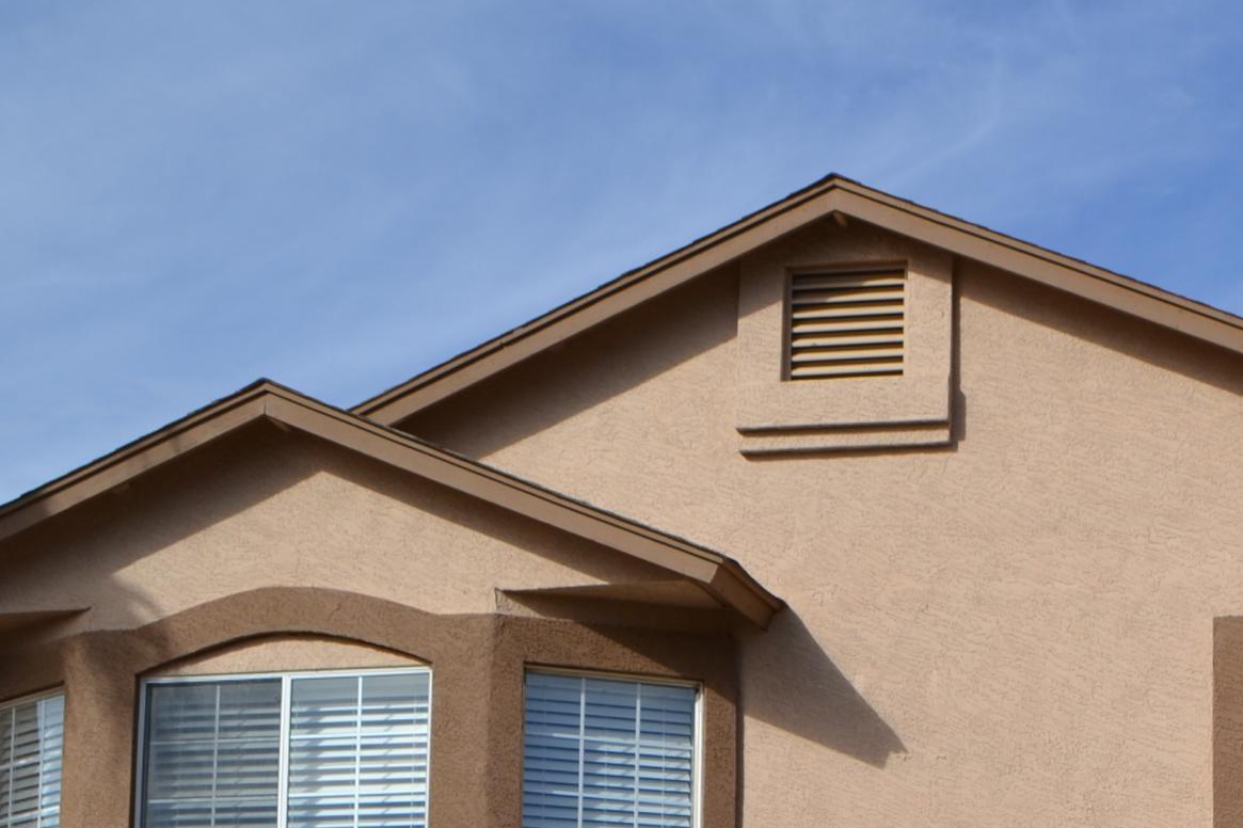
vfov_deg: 15.4
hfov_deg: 23.5
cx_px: 1029
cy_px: 1038
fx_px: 2934
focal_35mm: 85
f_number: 9
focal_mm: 22
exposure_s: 1/320
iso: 100
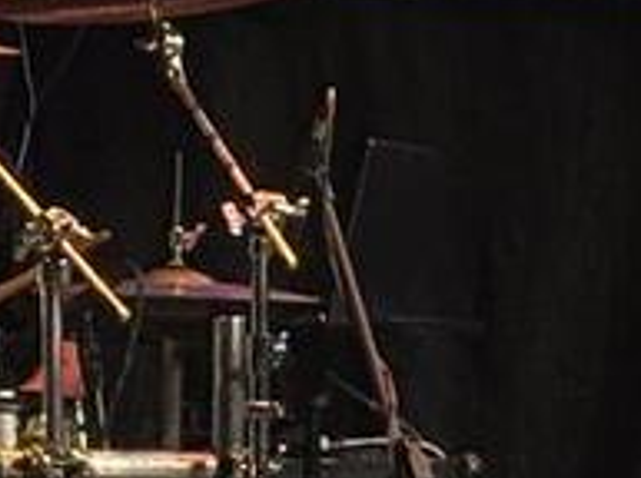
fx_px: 5988
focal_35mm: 324
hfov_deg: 6.0
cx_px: 1322
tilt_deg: +1.3
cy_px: 408
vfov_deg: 4.6
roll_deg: -1.0
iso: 100
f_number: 1.6
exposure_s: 1/49
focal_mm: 5.96
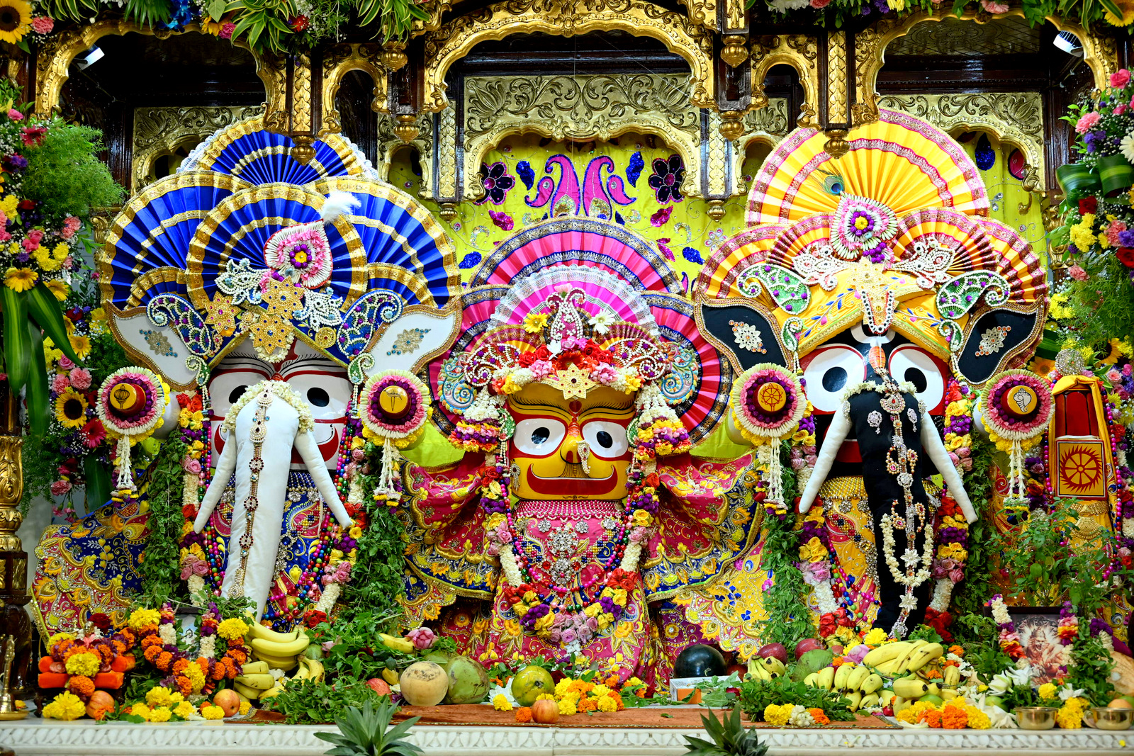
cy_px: 378
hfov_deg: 37.5
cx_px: 567
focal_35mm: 53
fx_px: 1670
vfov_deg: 25.5
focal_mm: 53
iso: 800
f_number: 5.6
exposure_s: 1/125
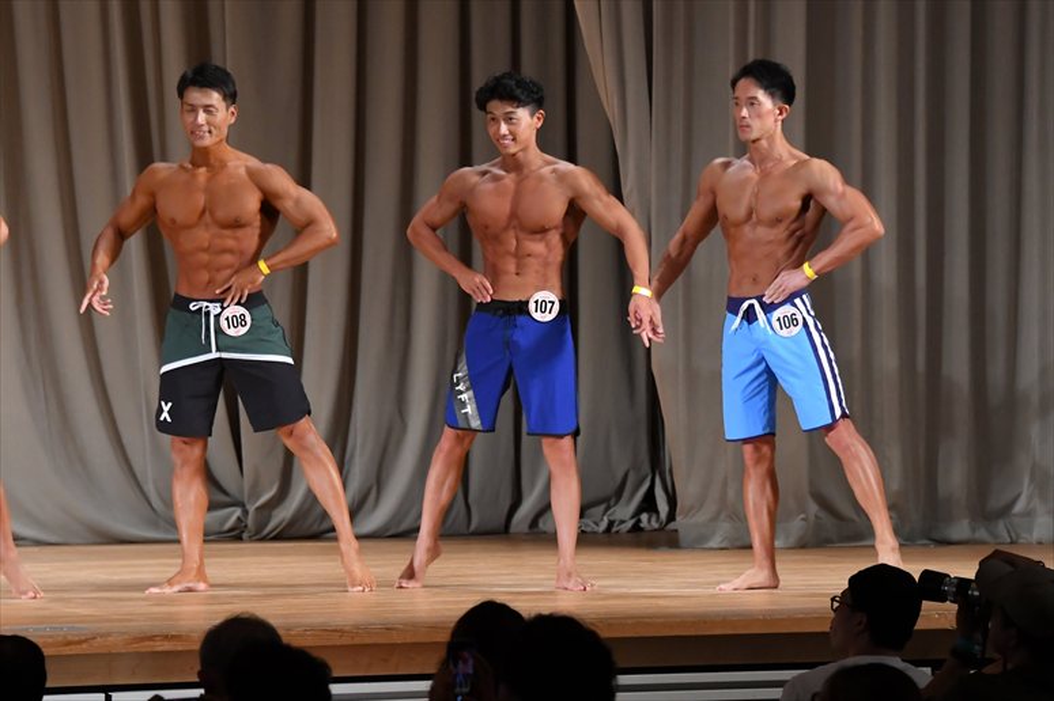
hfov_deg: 10.2
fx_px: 5911
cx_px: 527
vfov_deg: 6.8
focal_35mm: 202
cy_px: 350
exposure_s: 1/400
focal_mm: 135
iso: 4000
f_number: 5.6
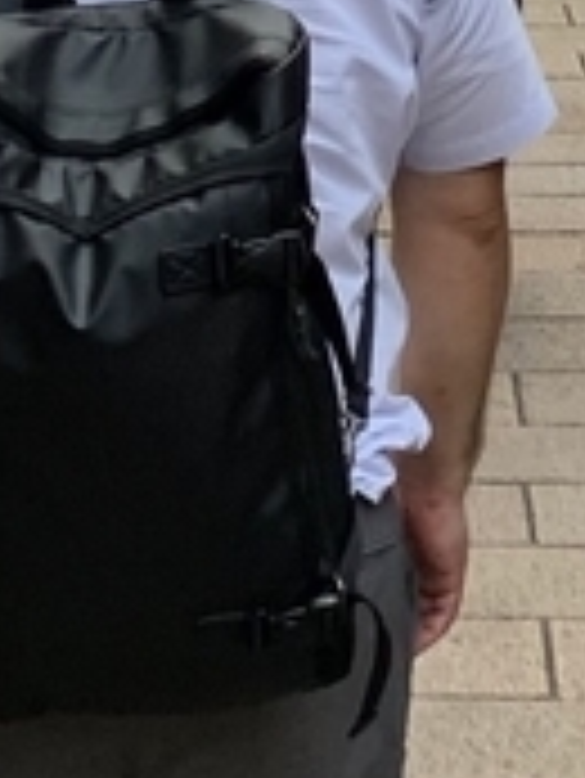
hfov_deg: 8.2
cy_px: -917
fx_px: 4051
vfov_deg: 10.0
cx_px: 508
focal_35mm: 180
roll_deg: +1.1
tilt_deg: +3.9
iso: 40
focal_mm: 4.25
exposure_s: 1/120
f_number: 1.8
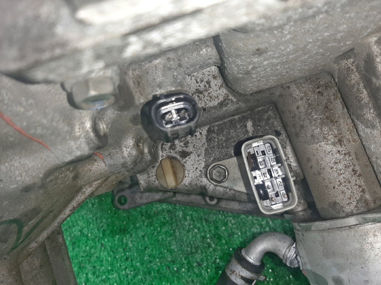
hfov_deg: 67.3
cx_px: 190
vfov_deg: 53.1
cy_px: 142
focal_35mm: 26
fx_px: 286
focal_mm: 3.93
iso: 61
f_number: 1.7
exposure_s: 1/50
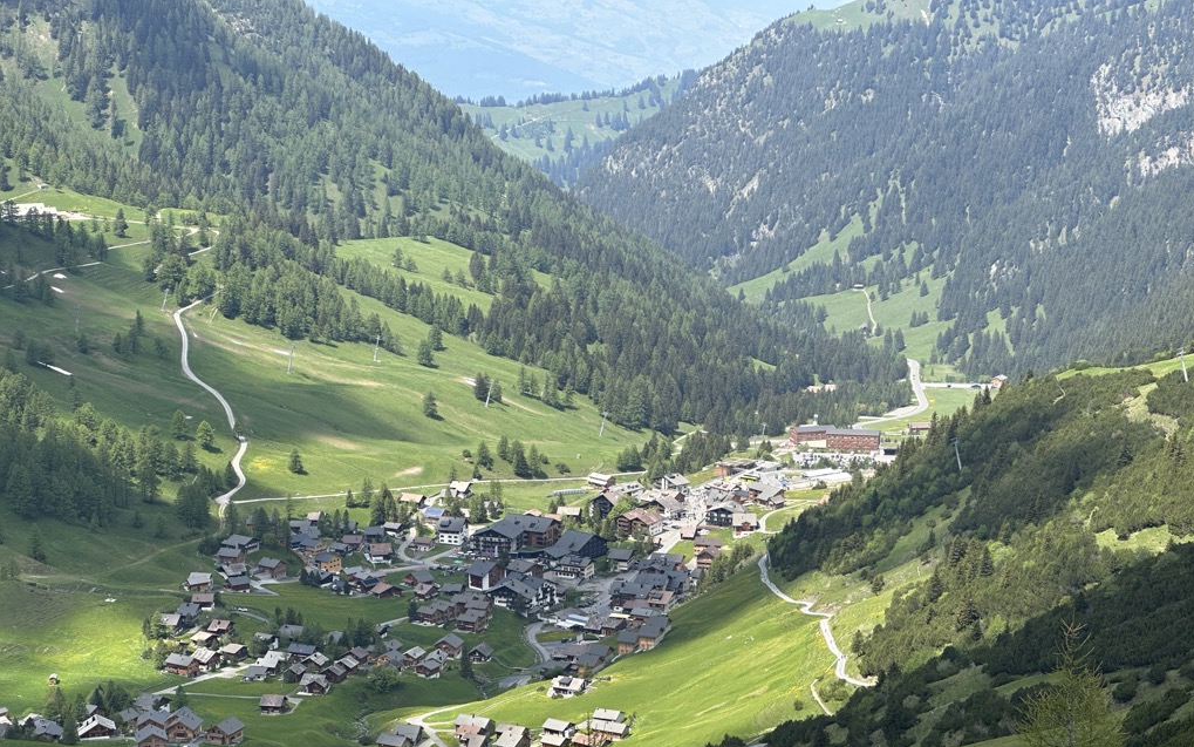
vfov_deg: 15.9
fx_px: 2668
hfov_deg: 25.2
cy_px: 449
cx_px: 599
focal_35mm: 82
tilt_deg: -12.9
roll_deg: +0.2
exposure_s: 1/388
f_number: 2.8
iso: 32
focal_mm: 9
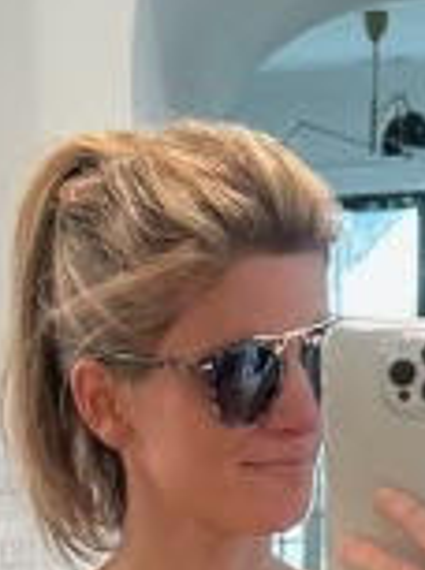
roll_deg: +4.1
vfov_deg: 10.8
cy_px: 1263
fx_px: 2647
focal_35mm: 161
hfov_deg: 9.1
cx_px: -15
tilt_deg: -16.4
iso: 200
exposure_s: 1/60
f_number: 1.78
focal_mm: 6.86
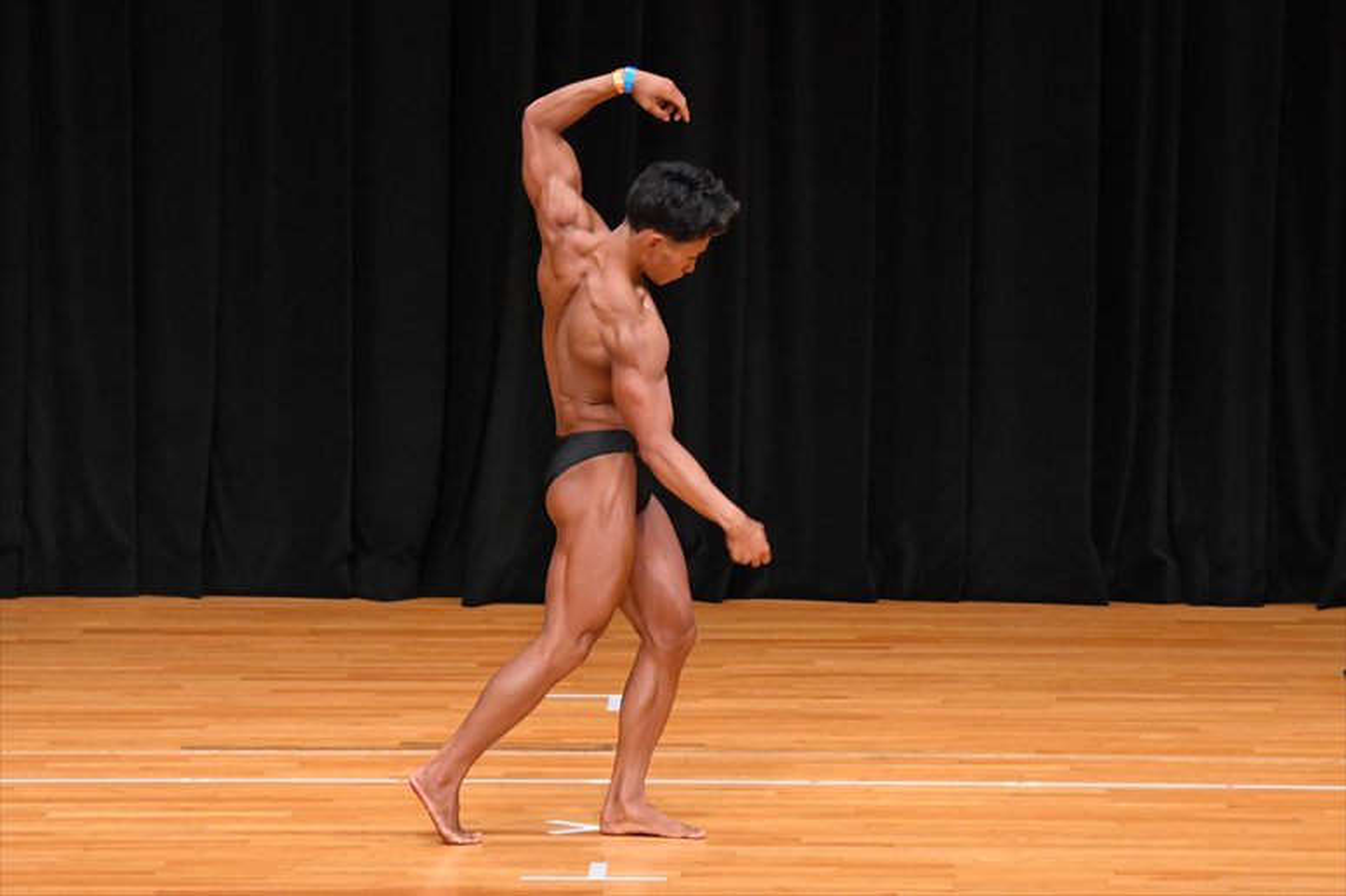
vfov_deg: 5.4
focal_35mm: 255
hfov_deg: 8.1
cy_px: 448
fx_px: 9530
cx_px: 673
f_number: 5.6
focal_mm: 170
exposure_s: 1/400
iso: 4000
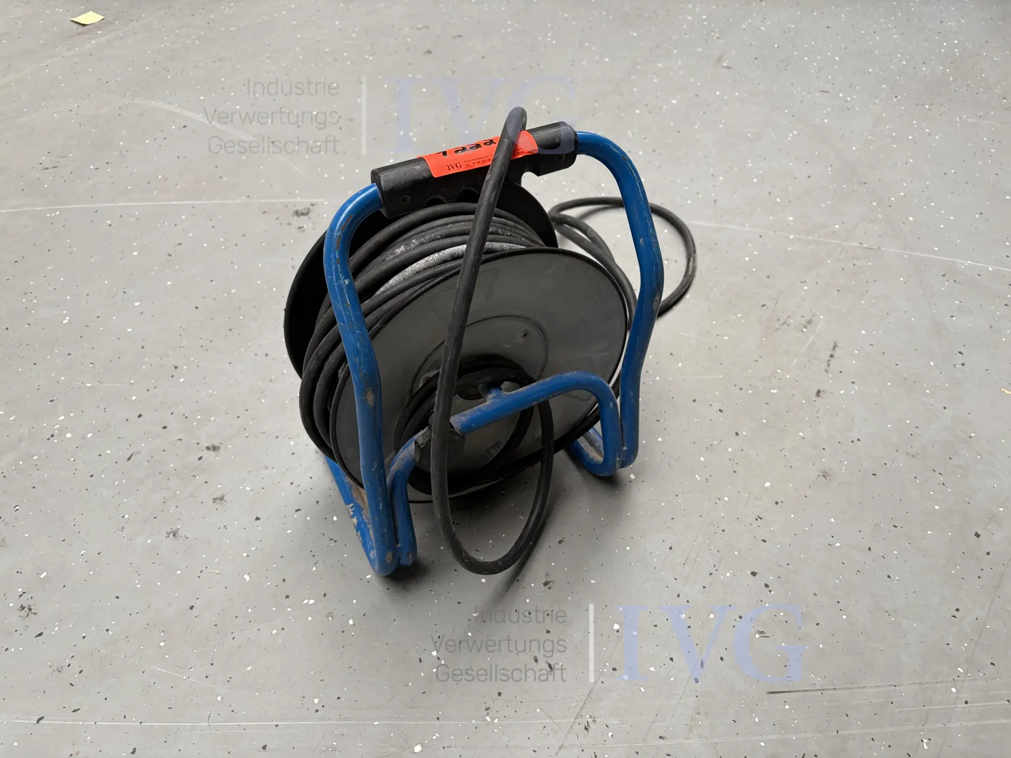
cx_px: 506
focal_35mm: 26
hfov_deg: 67.3
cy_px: 379
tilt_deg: -45.4
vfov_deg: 53.1
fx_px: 759
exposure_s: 1/83
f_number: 1.6
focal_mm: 5.96
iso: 125
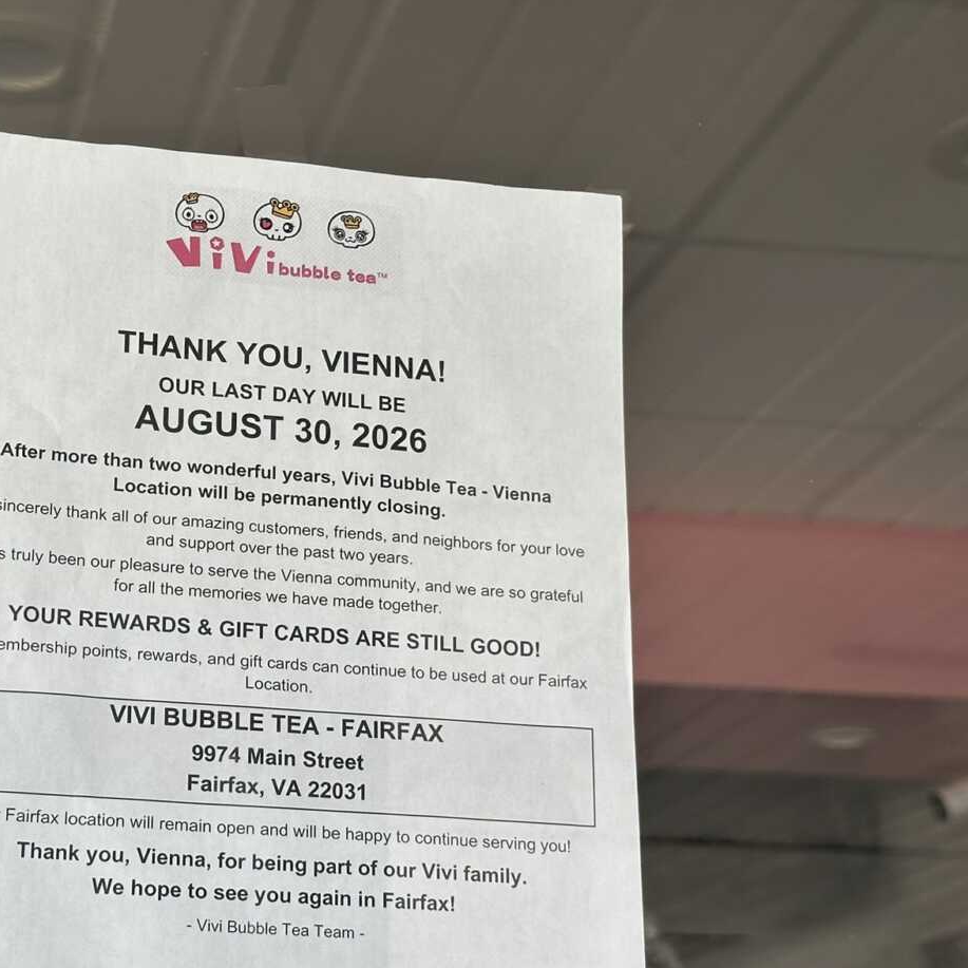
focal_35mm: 74
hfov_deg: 23.2
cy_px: 614
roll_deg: +0.8
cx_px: 260
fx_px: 2341
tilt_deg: +17.6
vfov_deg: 23.3
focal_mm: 6.86
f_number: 1.78
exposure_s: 1/478
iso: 64
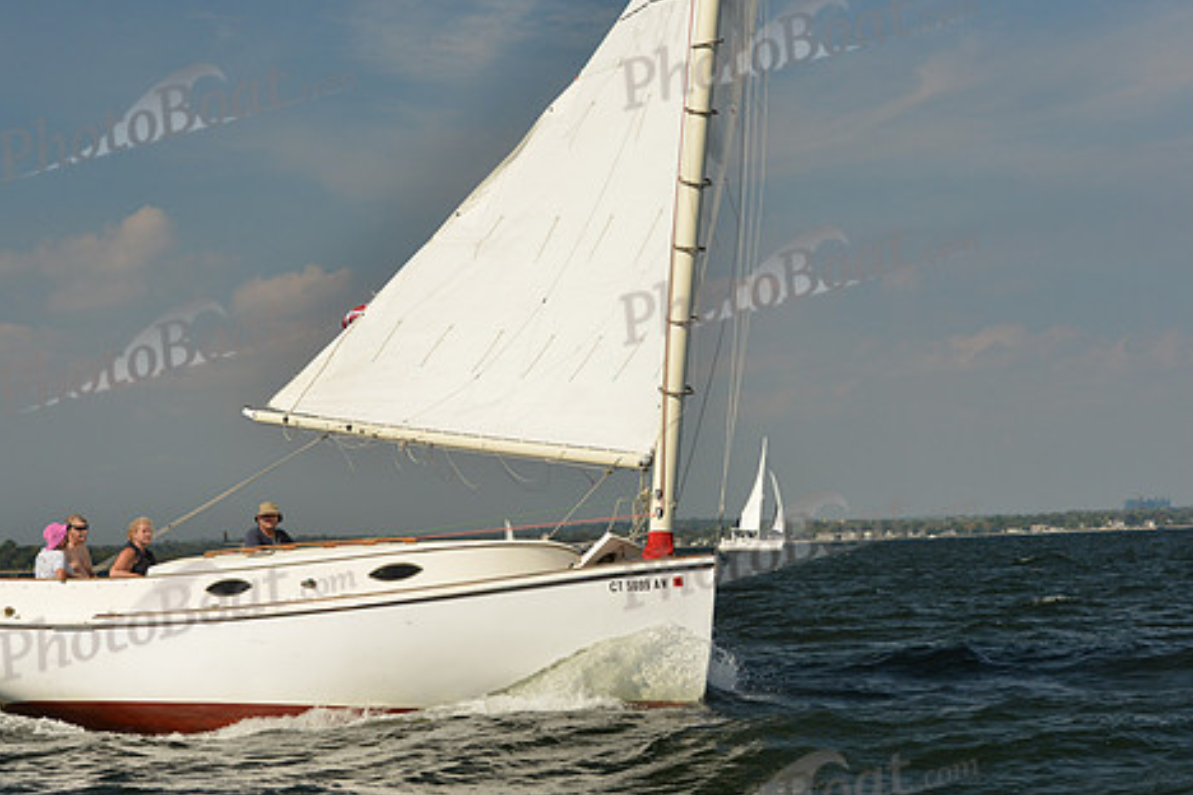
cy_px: 447
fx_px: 3082
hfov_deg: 21.9
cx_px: 489
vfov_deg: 14.7
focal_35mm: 93
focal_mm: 75
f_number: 8
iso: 500
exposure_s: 1/1000
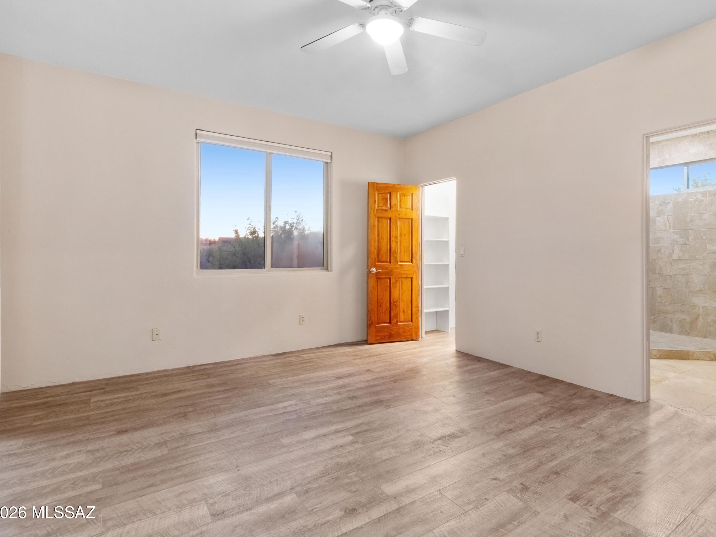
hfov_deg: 83.9
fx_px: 393
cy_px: 245
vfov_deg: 68.5
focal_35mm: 19
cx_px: 419
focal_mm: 16
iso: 2500
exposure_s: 1
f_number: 20
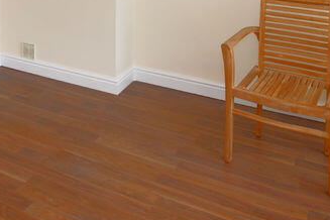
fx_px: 431
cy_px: -89
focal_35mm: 47
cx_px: 65
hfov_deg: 40.2
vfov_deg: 24.0
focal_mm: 10
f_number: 5.6
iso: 110
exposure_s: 1/125
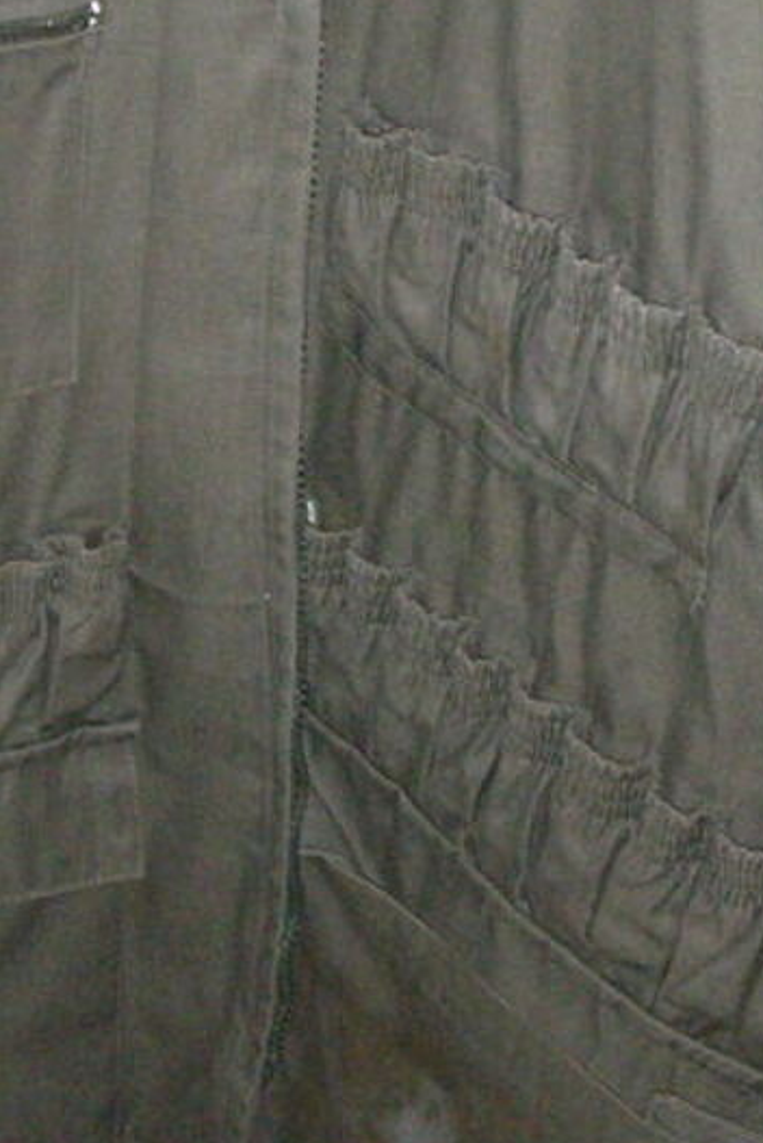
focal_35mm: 92
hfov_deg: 14.9
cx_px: 386
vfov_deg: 21.5
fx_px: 2921
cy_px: 47
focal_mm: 5.8
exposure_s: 1/60.1
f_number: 3
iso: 400
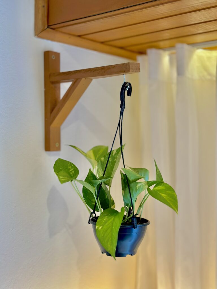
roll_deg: +0.0
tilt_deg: -0.9
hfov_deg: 30.3
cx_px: 108
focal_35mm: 48
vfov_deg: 39.7
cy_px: 144
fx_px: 401
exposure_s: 1/120
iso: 200
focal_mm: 6.86
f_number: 1.78
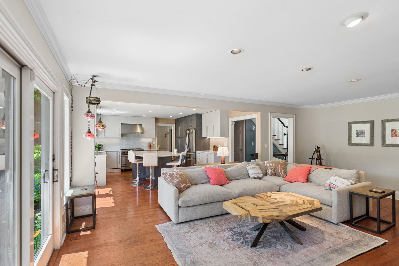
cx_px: 200
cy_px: 133
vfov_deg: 70.5
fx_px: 188
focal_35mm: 17
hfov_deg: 93.3
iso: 200
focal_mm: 17
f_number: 8
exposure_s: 1/30
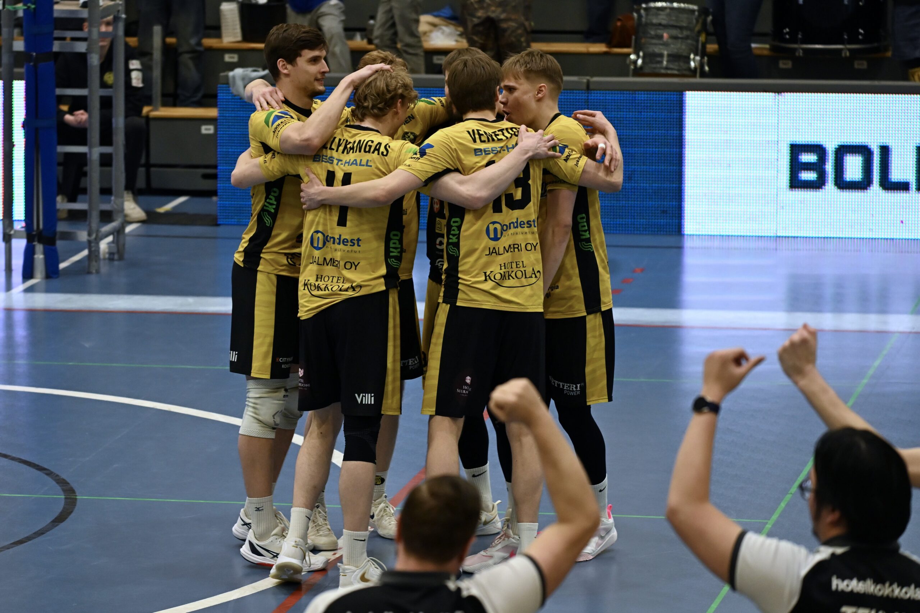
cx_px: 460
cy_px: 306
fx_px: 3961
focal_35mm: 155
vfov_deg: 8.9
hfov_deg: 13.2
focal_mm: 155
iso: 2800
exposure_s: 1/500
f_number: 4.5
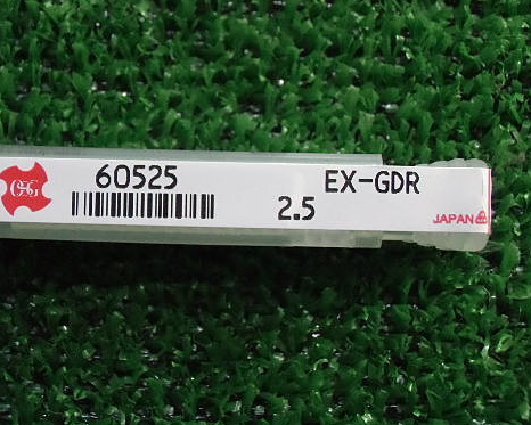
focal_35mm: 63
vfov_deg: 24.2
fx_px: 990
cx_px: 209
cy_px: 203
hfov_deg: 29.9
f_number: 4.2
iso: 800
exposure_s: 1/80
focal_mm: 8.29
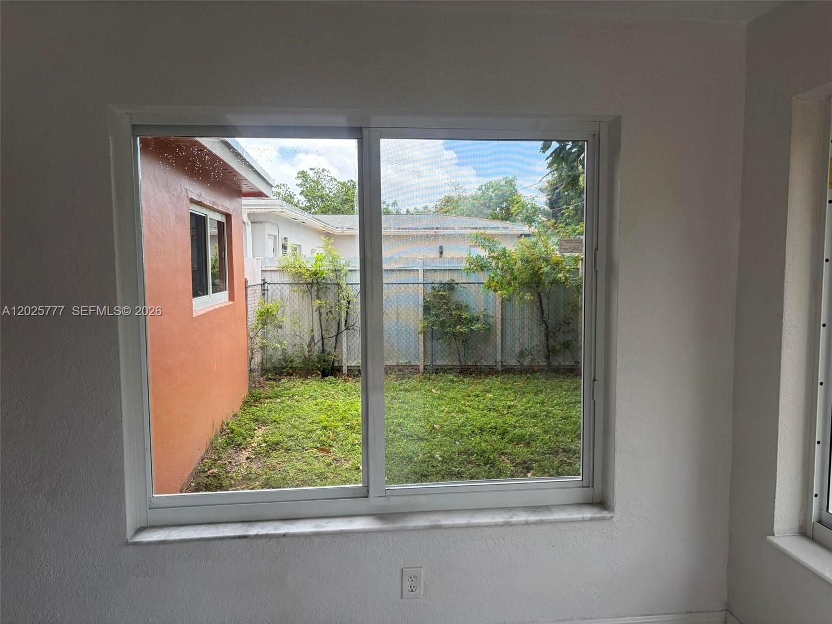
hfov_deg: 67.3
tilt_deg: -5.1
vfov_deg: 53.1
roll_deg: +0.8
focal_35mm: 26
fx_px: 625
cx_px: 416
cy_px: 312
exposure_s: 1/404
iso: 64
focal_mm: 5.96
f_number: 1.6
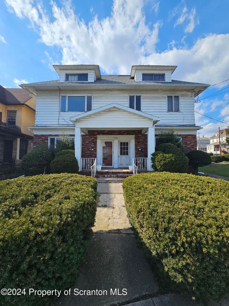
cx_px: 114
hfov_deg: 89.9
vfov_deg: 106.2
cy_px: 153
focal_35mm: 13
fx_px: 115
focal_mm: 2.2
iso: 50
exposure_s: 1/1967
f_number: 2.2
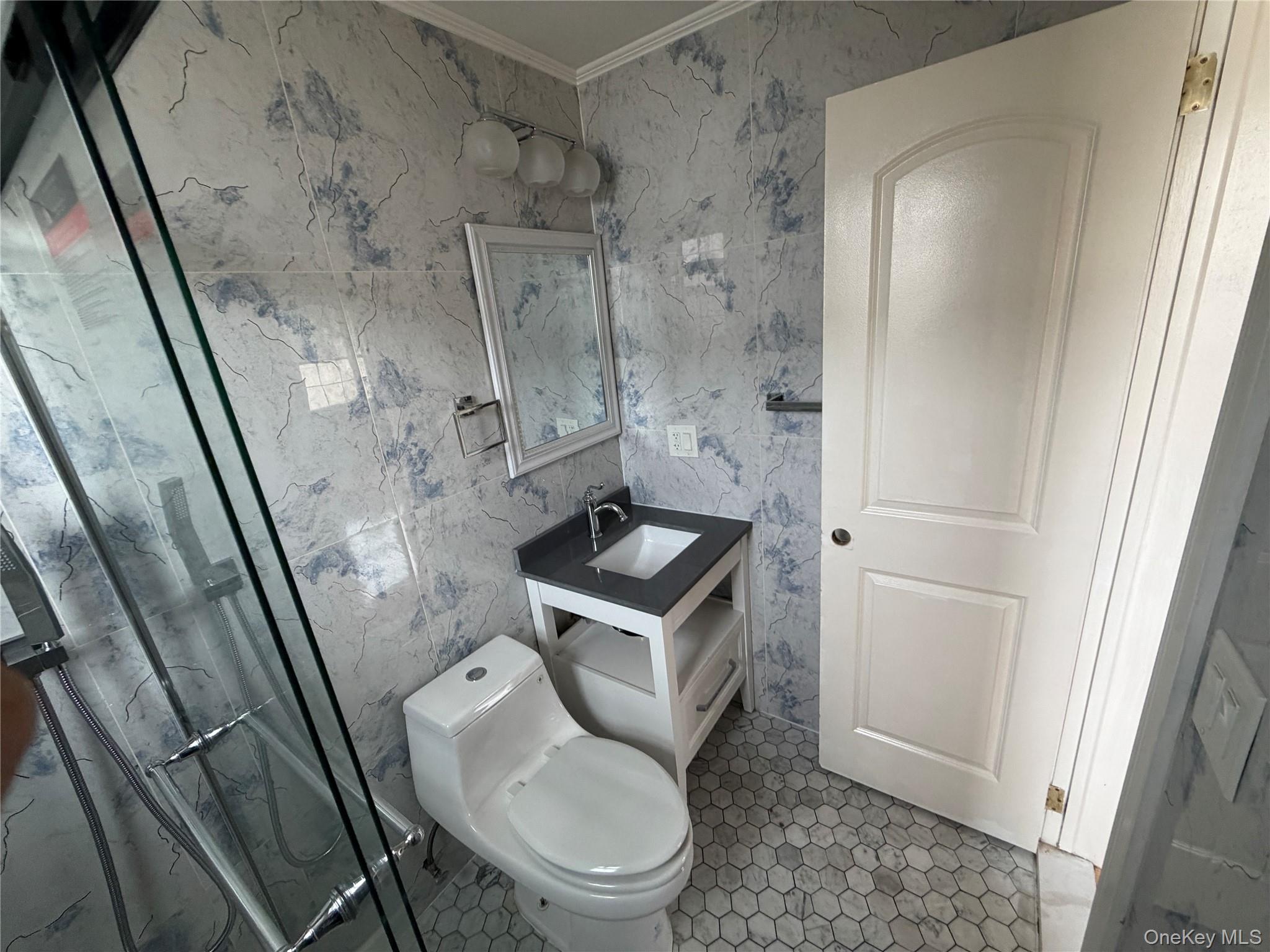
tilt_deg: -17.8
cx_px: 635
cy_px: 476
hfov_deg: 102.1
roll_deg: +7.1
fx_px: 514
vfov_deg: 85.7
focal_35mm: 14
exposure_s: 1/121
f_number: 2.2
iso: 320
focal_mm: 2.22
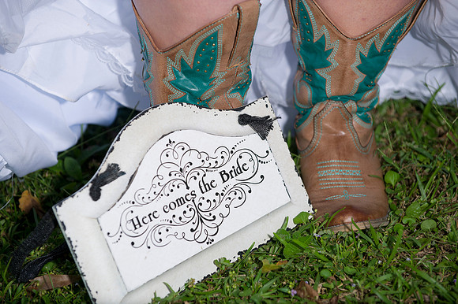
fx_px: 1971
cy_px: 152
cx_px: 229
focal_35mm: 155
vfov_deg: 8.8
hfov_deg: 13.3
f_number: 3.5
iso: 200
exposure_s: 1/250
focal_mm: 155
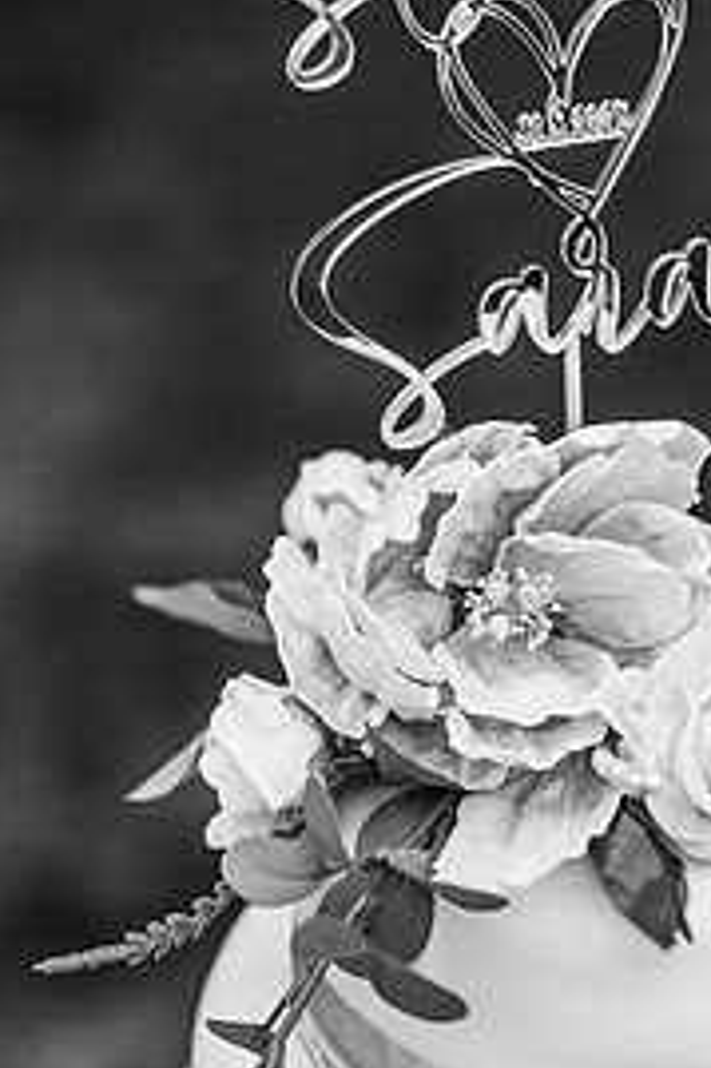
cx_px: 391
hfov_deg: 9.6
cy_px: 349
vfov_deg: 14.4
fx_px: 4212
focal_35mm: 142
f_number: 2.8
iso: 100
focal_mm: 85
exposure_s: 1/640
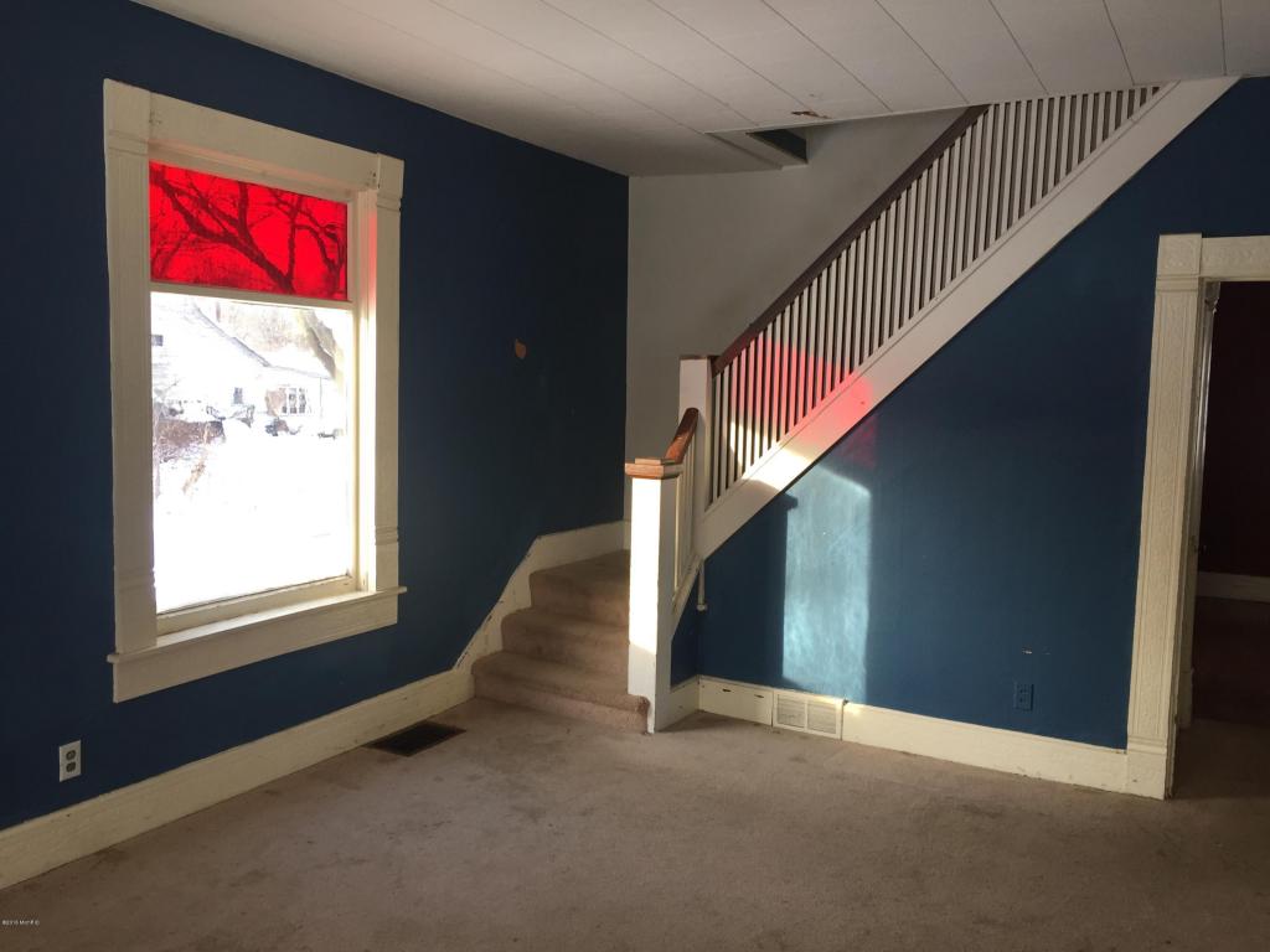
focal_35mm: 29
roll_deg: -0.3
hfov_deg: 61.7
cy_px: 476
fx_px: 1064
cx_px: 635
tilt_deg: -5.1
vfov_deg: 48.2
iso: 40
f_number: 2.2
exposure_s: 1/60
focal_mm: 4.15
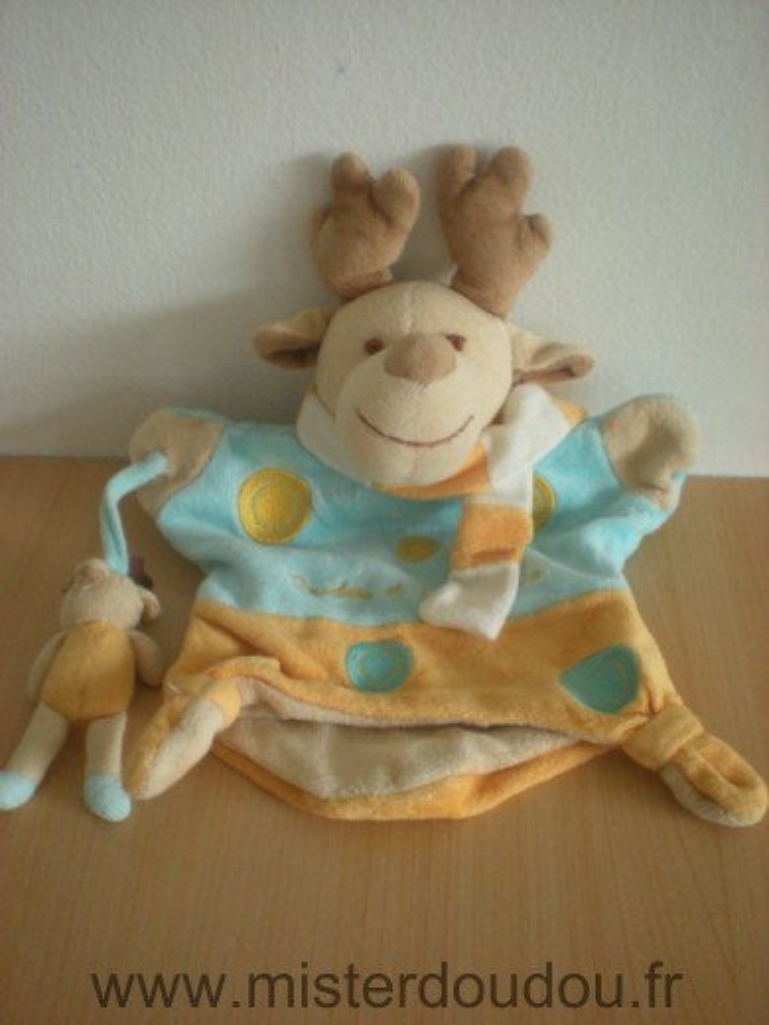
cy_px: 512
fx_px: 1126
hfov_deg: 37.7
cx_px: 384
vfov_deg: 49.0
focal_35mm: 38
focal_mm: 6.3
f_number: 3.1
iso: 324
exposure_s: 1/8
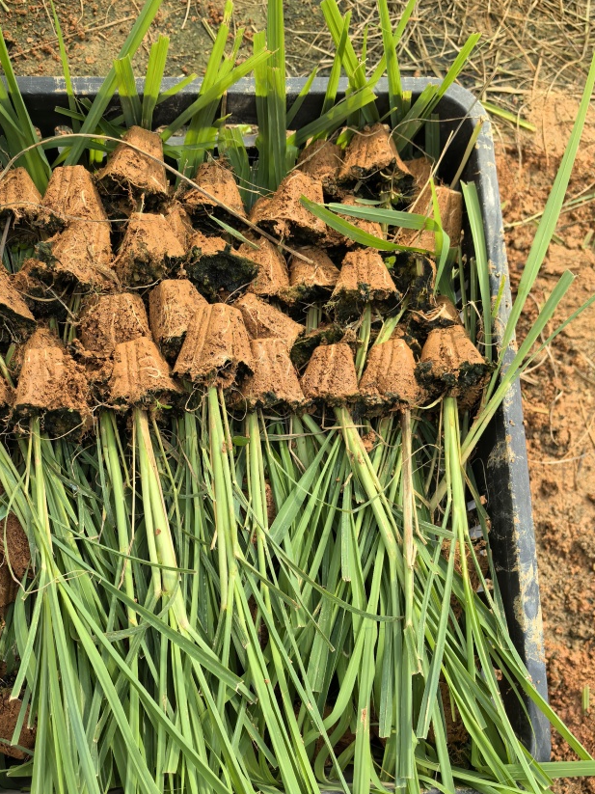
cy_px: 495
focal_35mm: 35
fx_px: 802
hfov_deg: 40.4
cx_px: 217
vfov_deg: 52.1
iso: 125
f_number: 2
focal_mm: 5.75
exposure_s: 1/1000
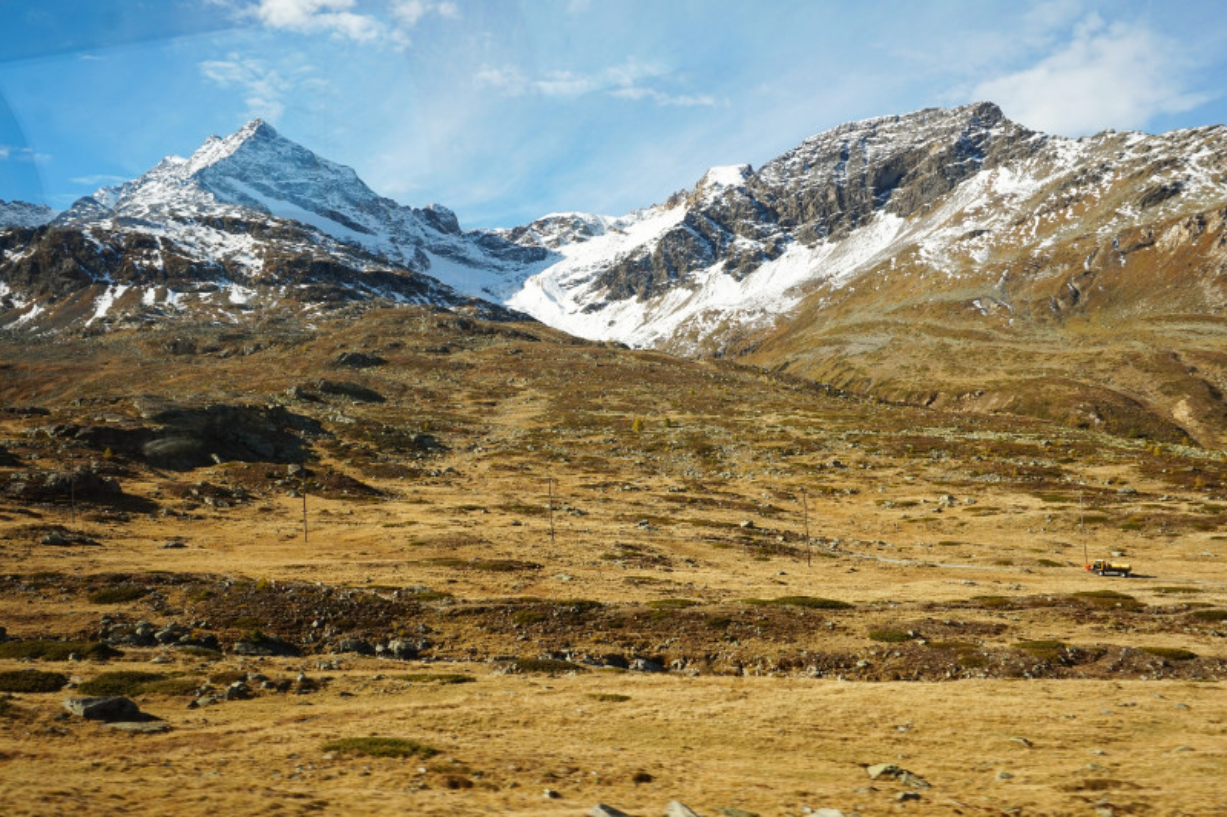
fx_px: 1022
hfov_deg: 61.9
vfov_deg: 43.6
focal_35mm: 30
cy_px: 408
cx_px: 614
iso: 100
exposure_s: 1/80
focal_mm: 20
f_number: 11
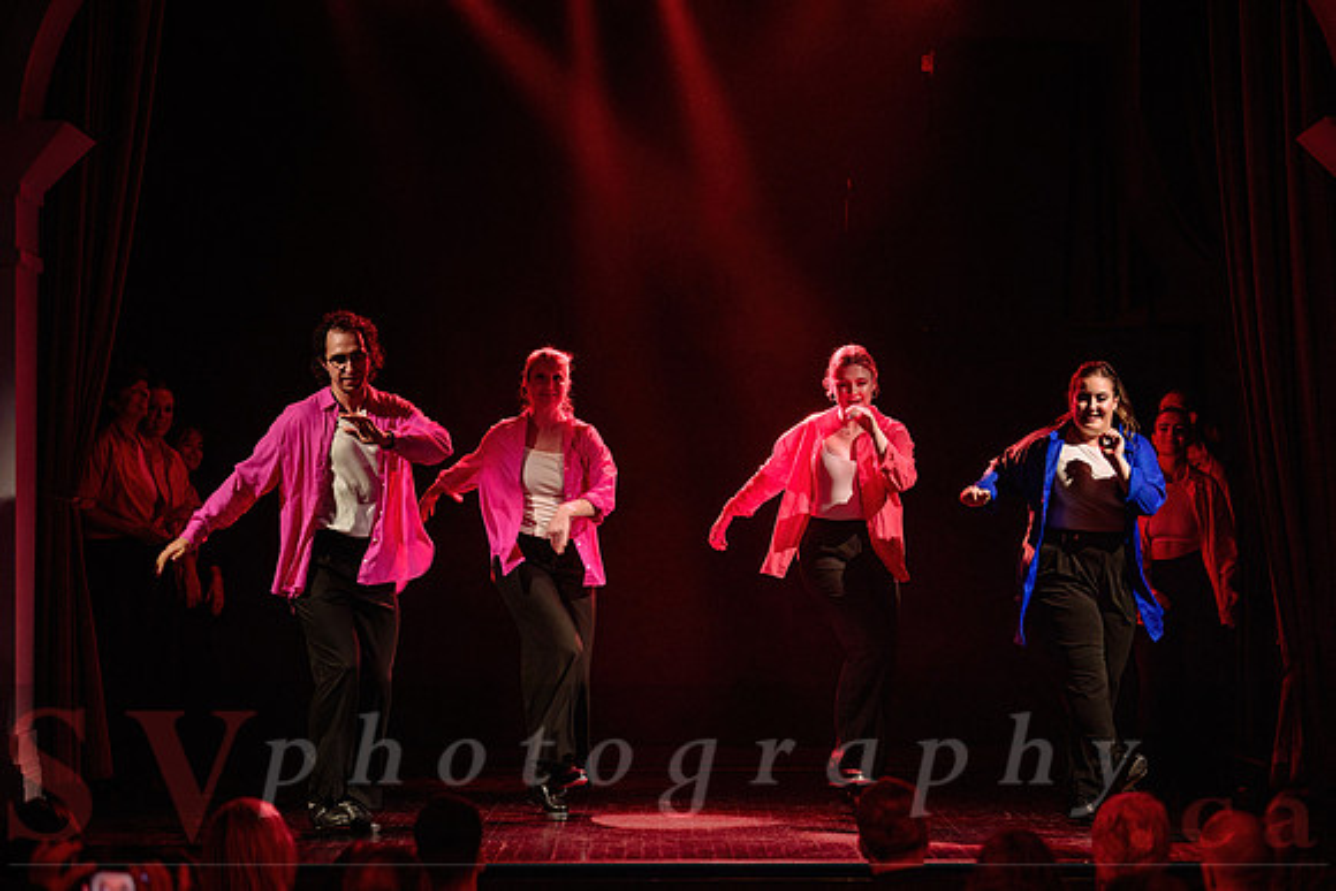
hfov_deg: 17.9
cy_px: 446
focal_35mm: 115
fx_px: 4253
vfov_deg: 12.0
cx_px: 668
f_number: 2.8
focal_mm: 110
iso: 1600
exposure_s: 1/200
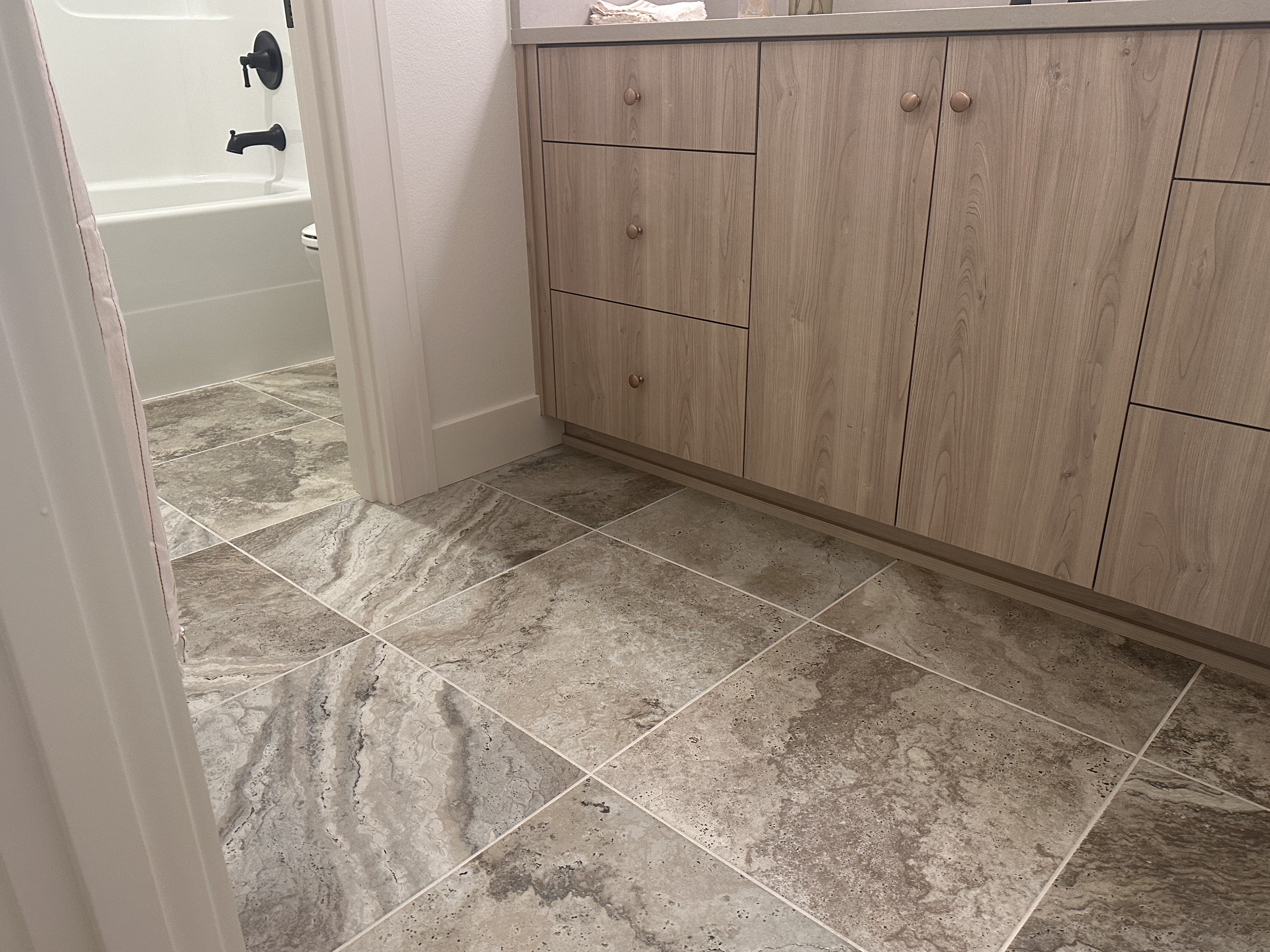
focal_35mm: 26
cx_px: 640
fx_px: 954
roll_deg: +0.9
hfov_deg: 67.3
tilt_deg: -23.6
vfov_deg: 53.1
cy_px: 479
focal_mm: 6.86
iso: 250
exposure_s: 1/60
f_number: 1.78
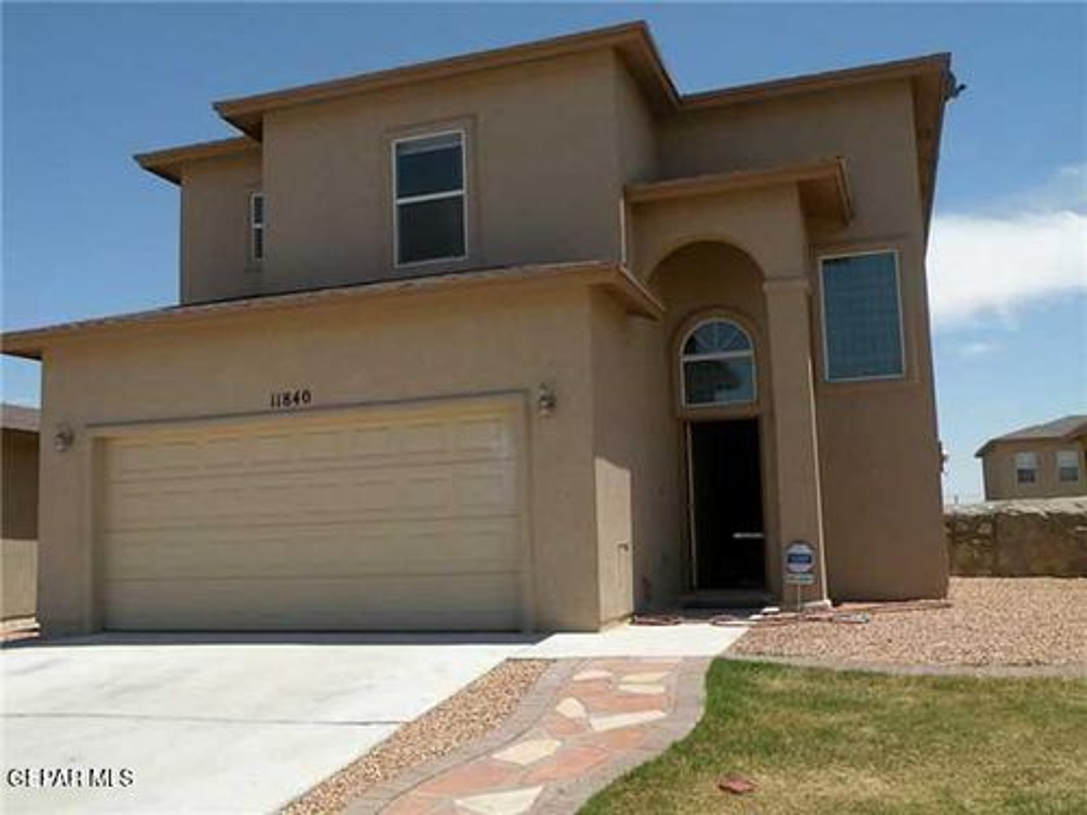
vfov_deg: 42.9
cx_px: 544
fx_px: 1036
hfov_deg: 55.4
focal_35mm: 33
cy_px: 408
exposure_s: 1/277
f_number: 7.1
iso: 64
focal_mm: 5.8
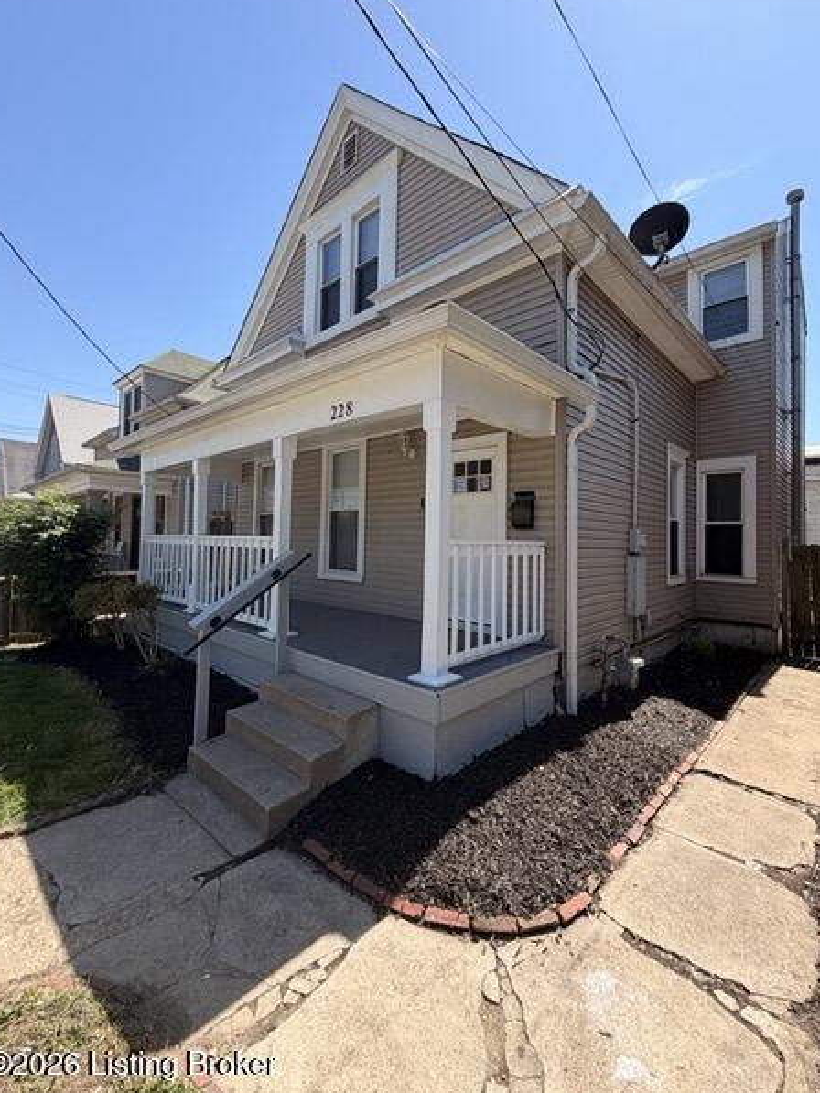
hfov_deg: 81.8
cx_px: 417
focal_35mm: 15
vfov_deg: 98.1
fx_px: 474
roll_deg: -0.2
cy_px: 529
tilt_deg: +0.9
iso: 32
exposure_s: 1/770
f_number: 2.2
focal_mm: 2.22
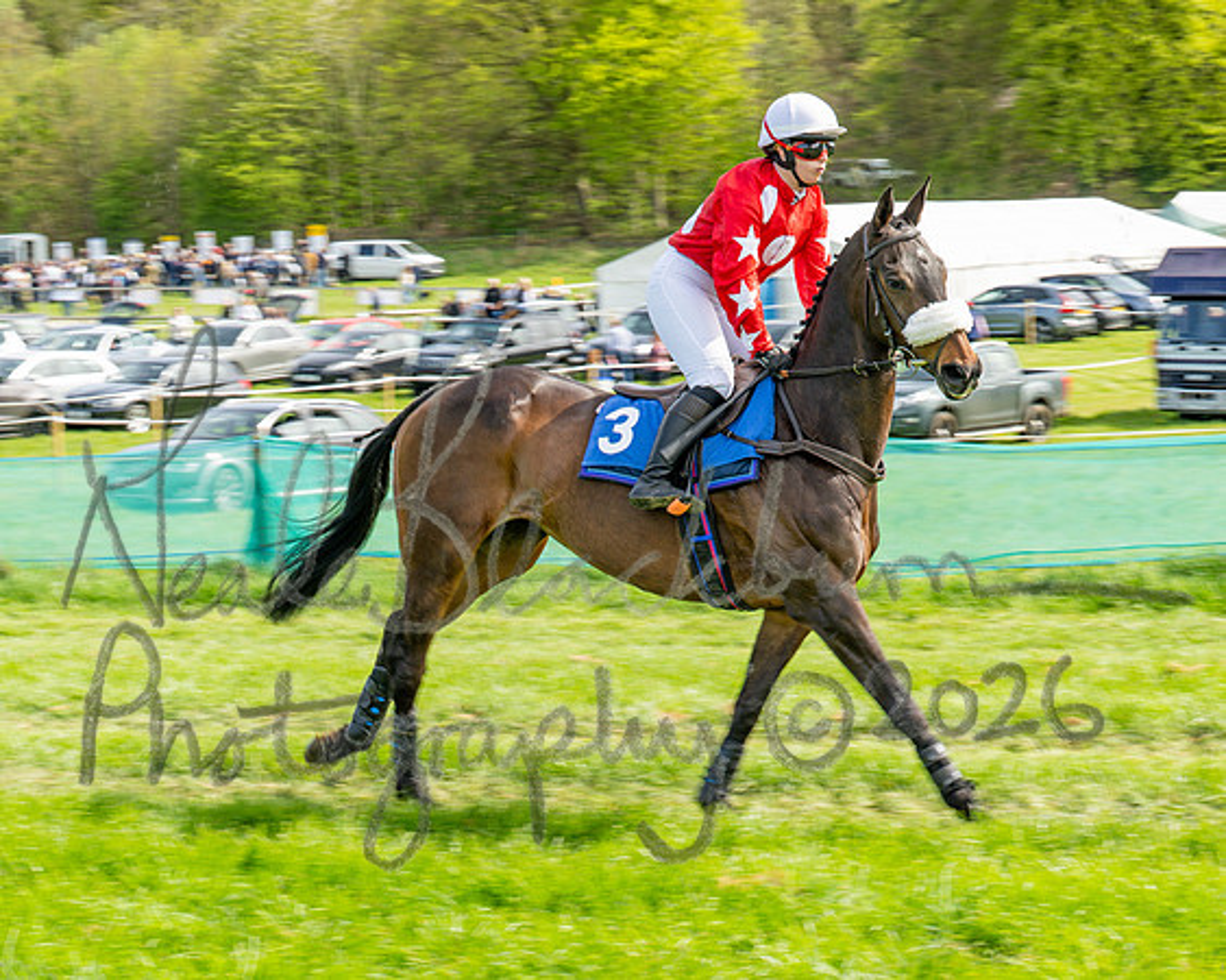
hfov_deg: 17.4
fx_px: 3998
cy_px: 531
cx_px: 538
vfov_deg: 14.0
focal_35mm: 110
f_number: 9
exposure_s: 1/160
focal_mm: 70
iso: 100
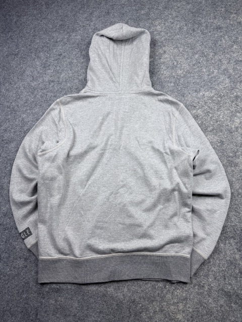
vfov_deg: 71.6
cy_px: 161
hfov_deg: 56.8
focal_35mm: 24
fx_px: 224
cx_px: 121
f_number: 1.78
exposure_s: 1/229
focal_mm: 6.76
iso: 64
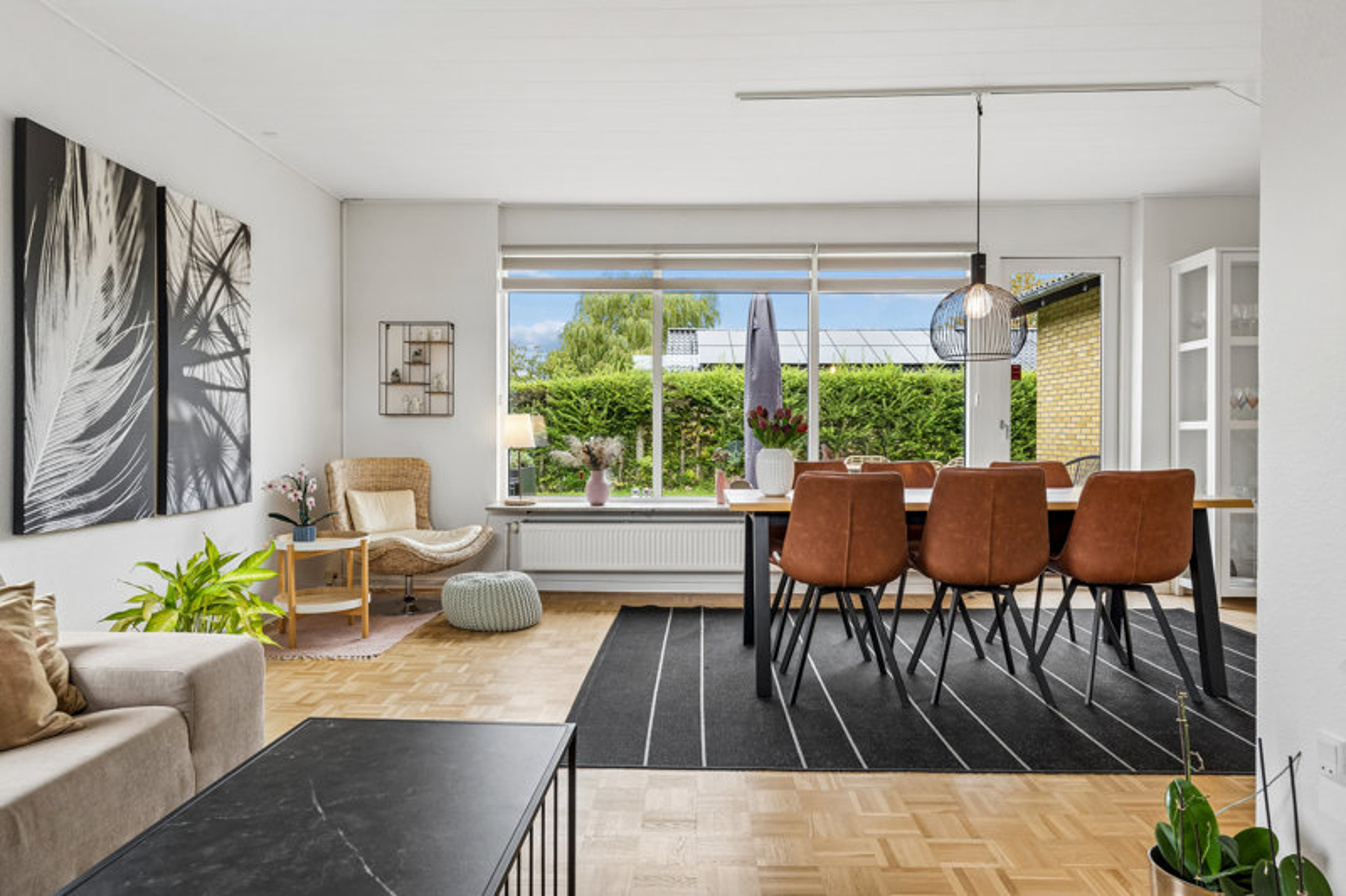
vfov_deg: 57.2
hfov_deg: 78.6
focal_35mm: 22
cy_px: 448
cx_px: 673
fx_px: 822
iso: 200
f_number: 8
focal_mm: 22
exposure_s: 1/6
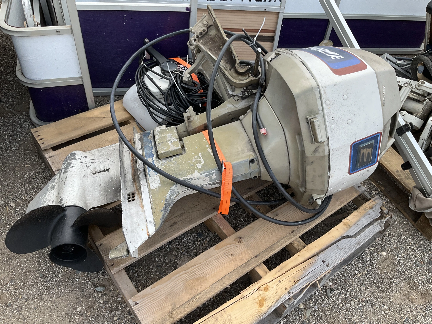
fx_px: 362
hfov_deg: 61.7
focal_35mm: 29
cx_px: 216
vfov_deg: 48.2
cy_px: 162
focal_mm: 3
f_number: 1.8
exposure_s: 1/568
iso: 25
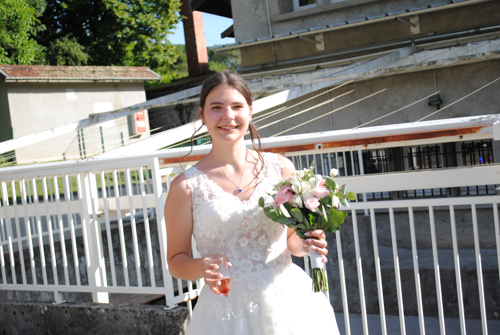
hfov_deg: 37.8
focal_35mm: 52
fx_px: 730
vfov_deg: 25.8
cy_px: 168
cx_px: 250
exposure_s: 1/320
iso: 100
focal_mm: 35
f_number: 9
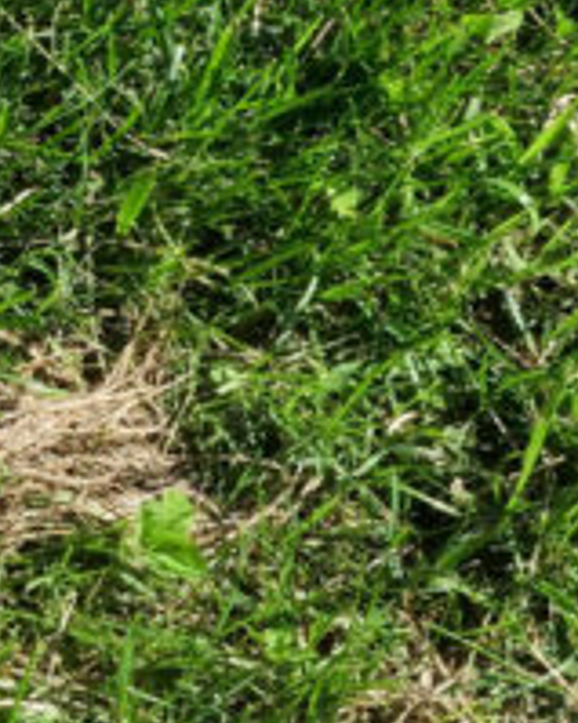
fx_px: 4173
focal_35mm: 195
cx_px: -1440
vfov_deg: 9.7
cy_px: -312
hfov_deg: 6.8
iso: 400
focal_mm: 17
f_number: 8
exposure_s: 1/800
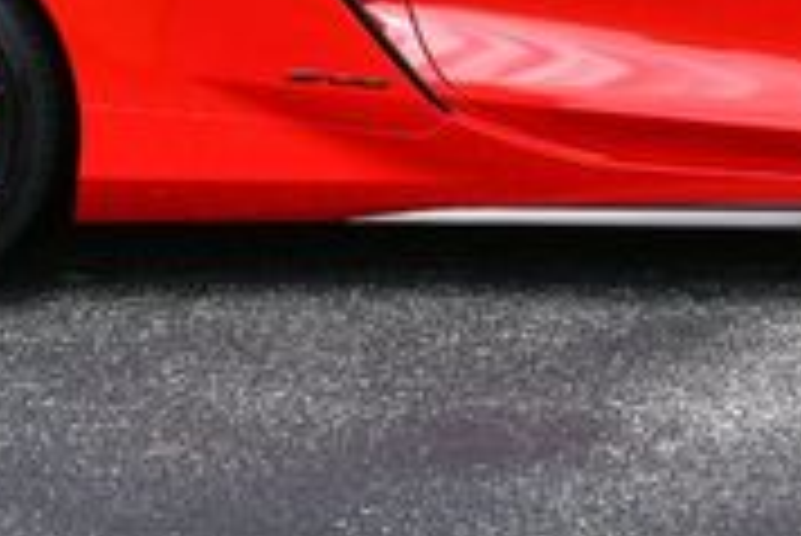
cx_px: 652
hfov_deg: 11.8
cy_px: -410
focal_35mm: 173
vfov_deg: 7.7
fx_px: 3852
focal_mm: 24
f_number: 8
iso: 180
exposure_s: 1/250
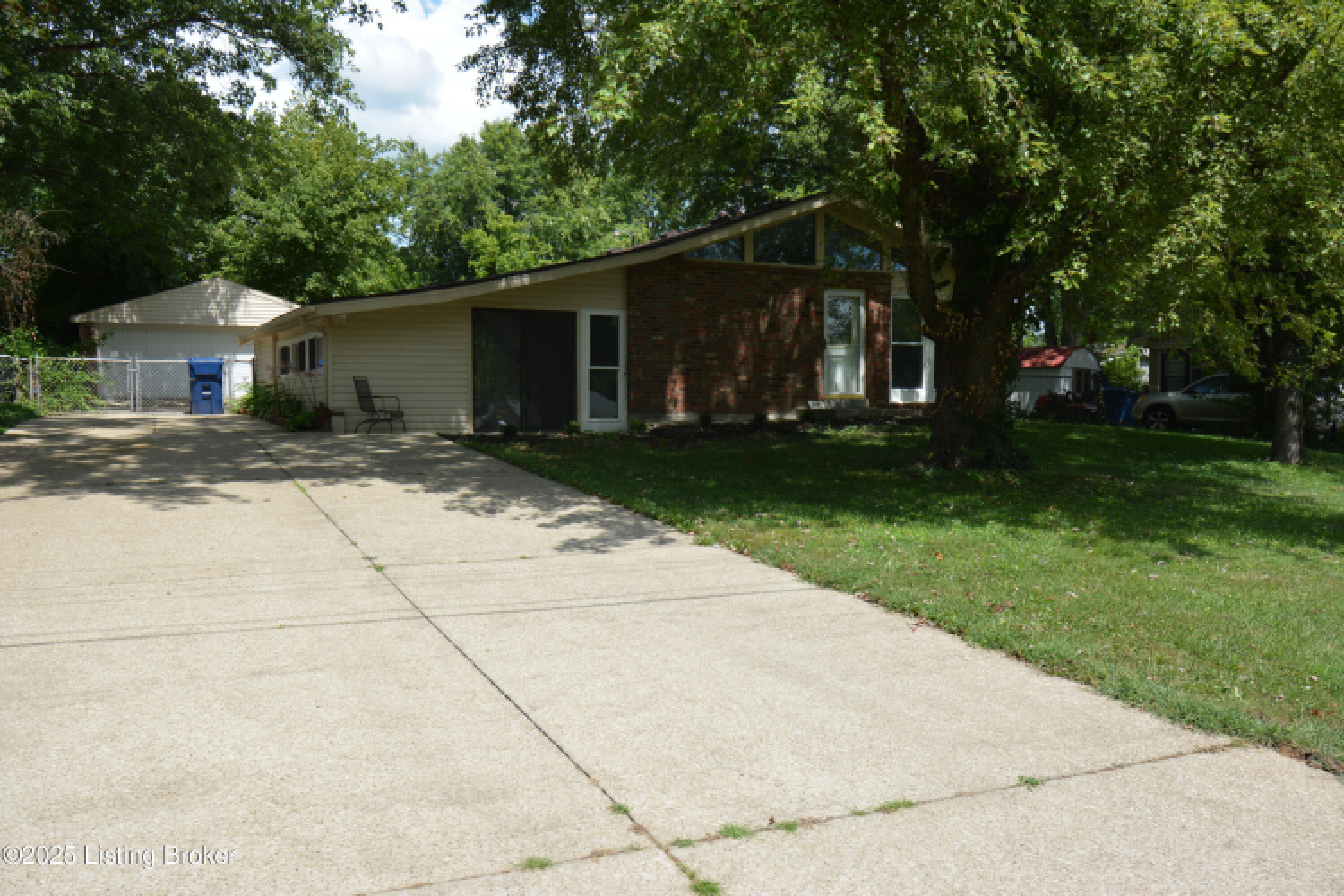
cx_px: 672
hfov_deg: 61.9
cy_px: 448
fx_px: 1120
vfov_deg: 43.6
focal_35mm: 30
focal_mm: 20
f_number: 8
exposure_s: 1/250
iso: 125
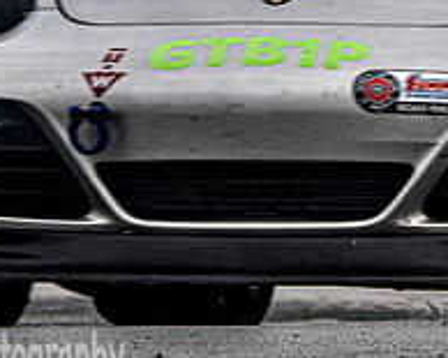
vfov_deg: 0.6
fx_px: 35371
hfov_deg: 0.7
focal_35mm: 2669
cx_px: 528
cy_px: -141
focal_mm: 420
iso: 320
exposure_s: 1/320
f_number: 11
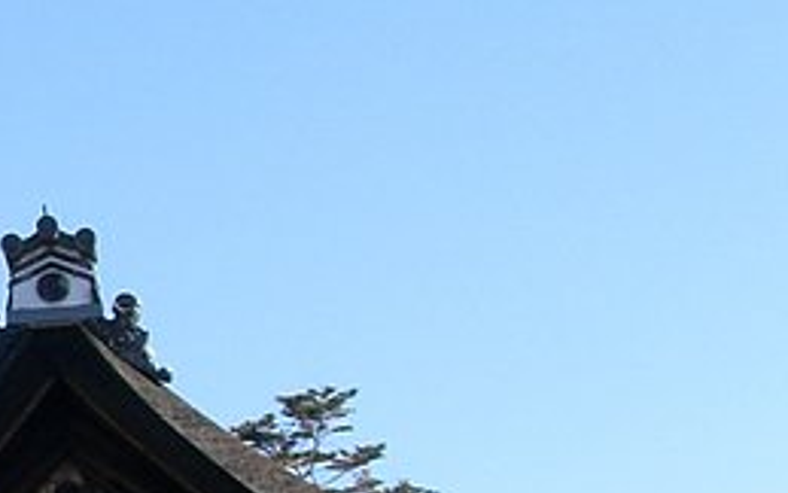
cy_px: 505
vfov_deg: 6.6
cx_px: -660
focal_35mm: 197
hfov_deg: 10.0
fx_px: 4232
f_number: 4.8
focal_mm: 7.6
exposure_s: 1/250
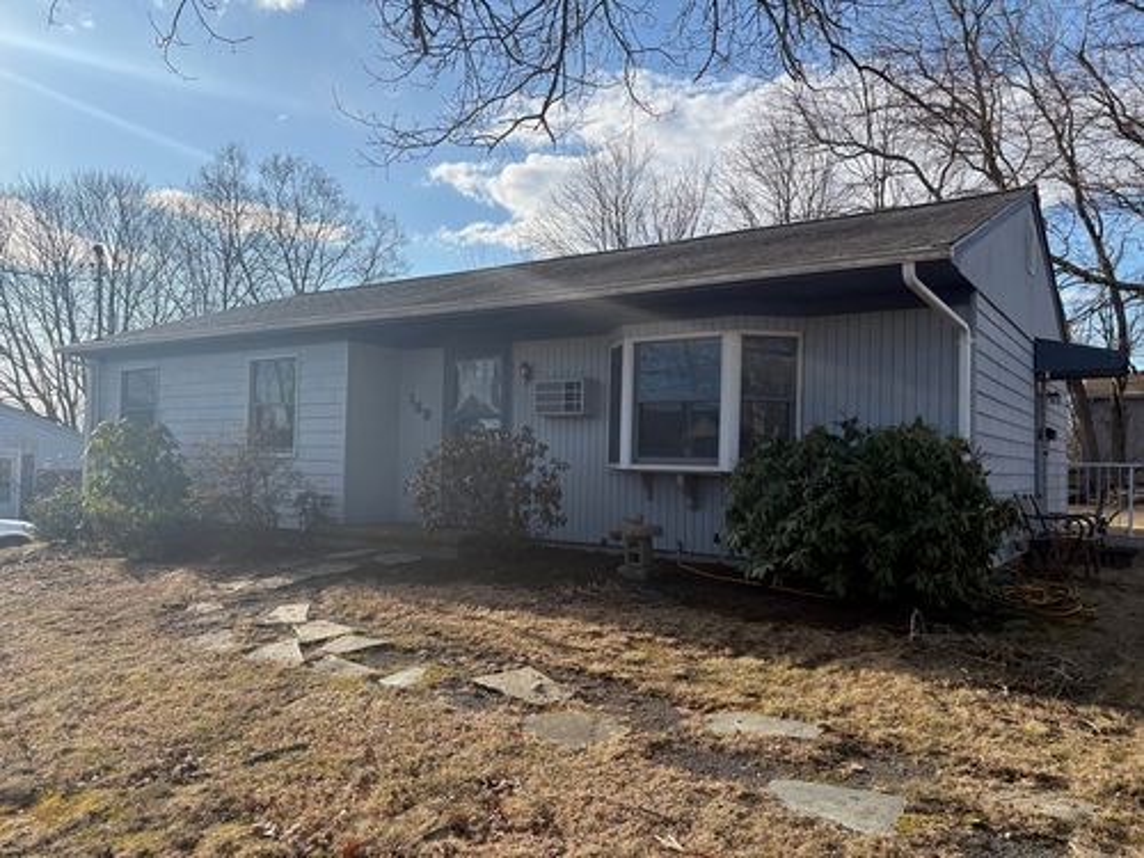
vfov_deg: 53.1
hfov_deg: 67.3
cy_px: 429
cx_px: 572
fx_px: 859
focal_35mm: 26
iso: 50
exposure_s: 1/2985
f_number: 1.6
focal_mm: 5.96
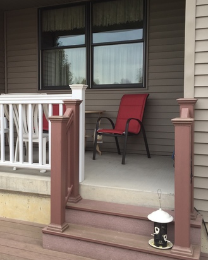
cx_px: 46
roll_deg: -0.2
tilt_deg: -3.5
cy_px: 121
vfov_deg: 42.0
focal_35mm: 44
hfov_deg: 33.3
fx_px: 339
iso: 32
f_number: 2.2
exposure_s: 1/159
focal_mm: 4.15
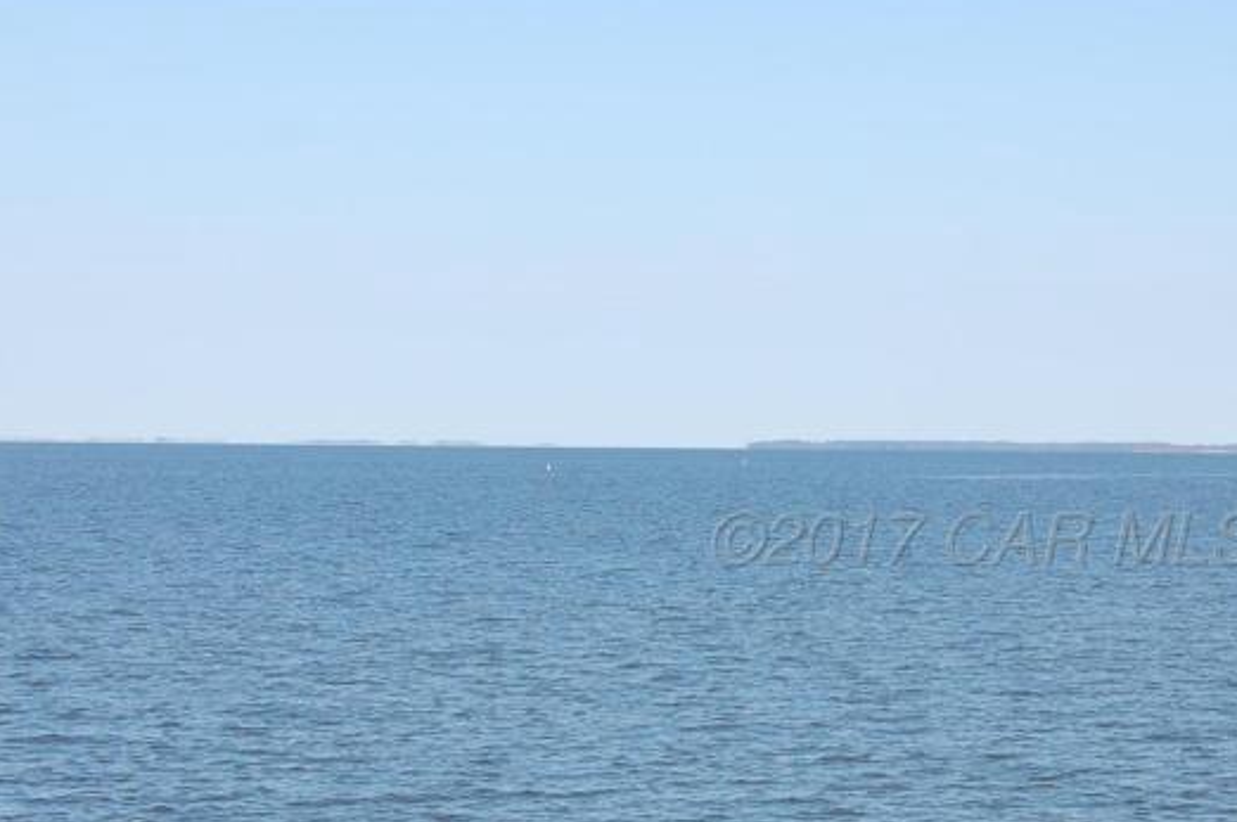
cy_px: 538
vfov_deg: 11.8
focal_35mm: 116
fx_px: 3986
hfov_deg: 17.5
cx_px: 985
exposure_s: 1/320
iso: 200
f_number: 9
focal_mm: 35
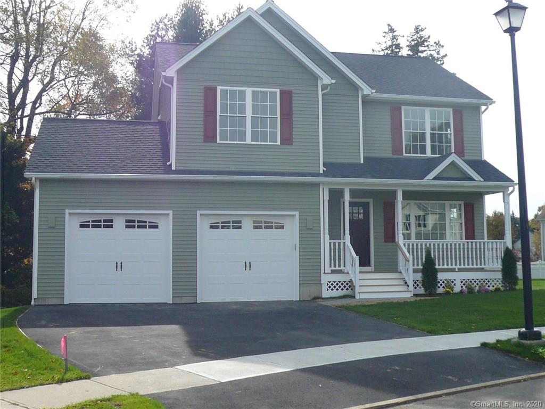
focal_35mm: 44
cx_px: 272
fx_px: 693
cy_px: 204
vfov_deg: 32.9
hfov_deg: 42.9
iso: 100
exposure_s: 1/200
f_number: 8
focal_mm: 4.7
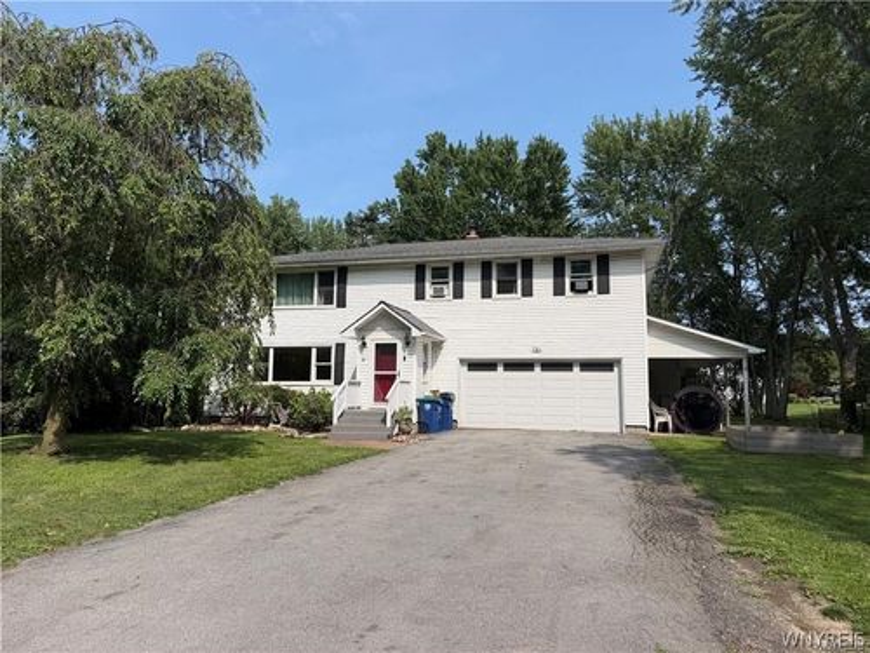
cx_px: 435
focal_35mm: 24
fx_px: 603
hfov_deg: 71.6
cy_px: 326
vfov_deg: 56.8
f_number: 1.78
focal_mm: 6.76
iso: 80
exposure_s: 1/5714
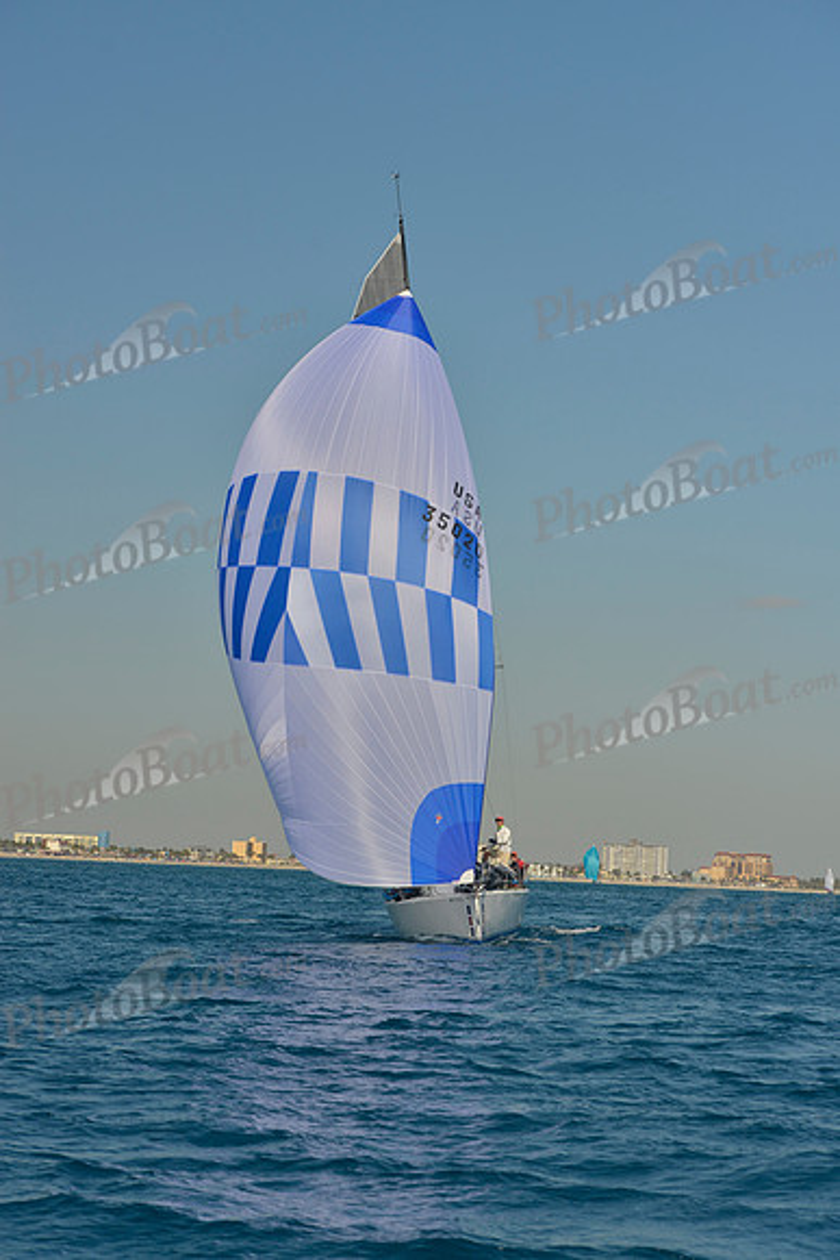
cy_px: 630
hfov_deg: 15.9
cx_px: 420
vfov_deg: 23.6
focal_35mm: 86
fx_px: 3008
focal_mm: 86
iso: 200
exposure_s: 1/640
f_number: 8
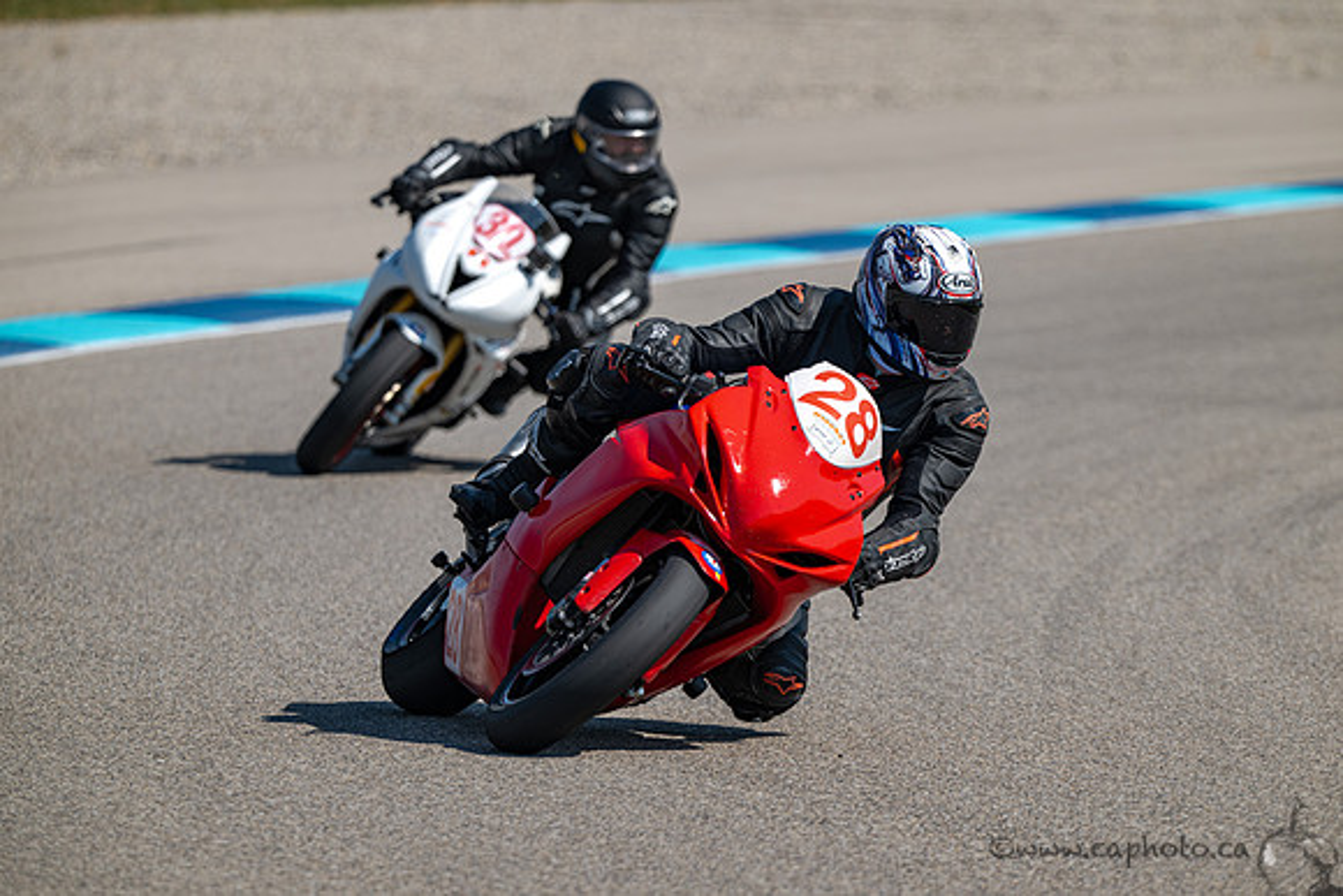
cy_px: 448
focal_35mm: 350
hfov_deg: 5.9
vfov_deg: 3.9
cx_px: 672
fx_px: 13059
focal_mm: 350
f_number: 6
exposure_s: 1/1250
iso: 125
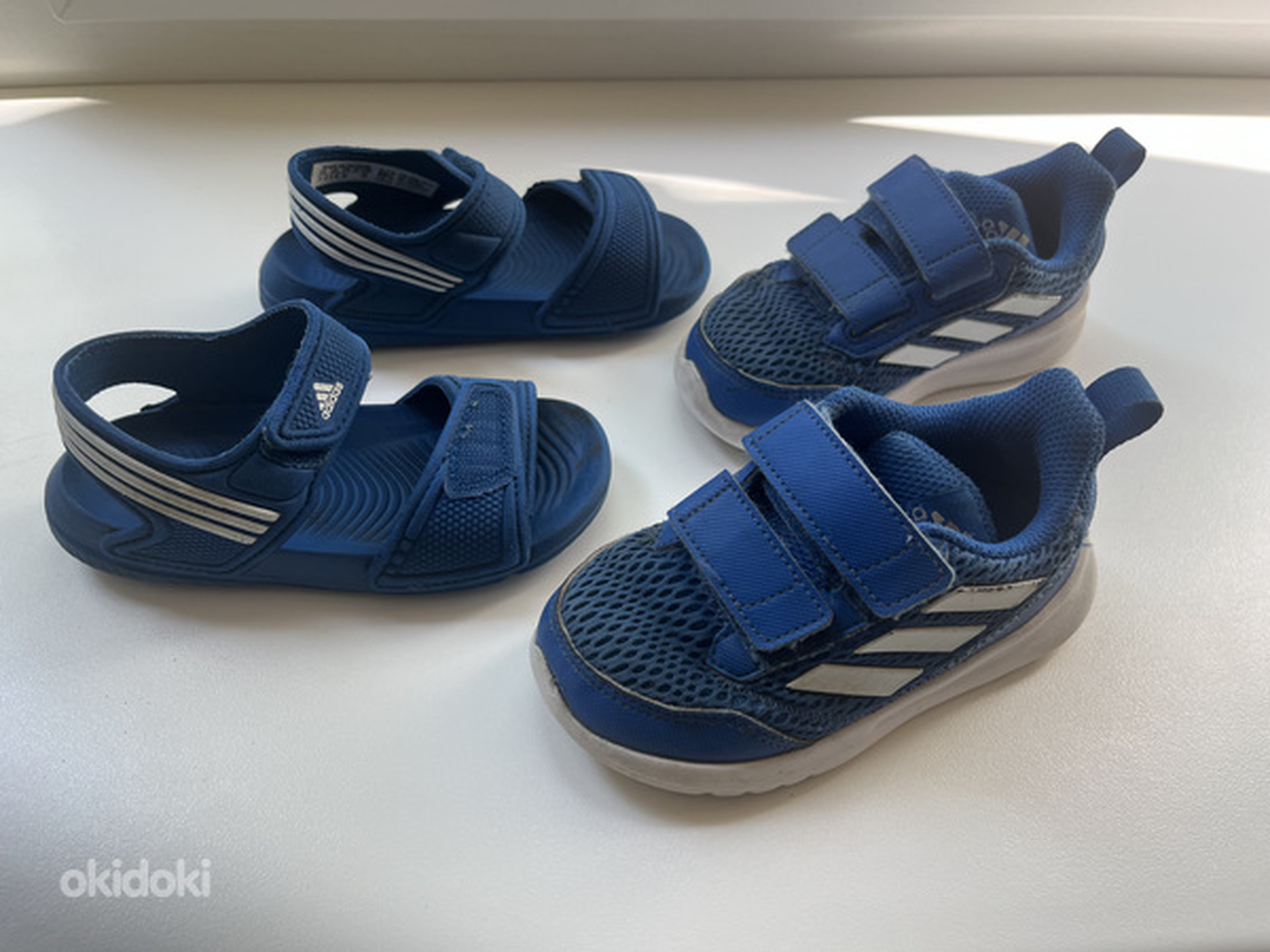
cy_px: 476
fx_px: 954
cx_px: 635
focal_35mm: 26
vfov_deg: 53.1
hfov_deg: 67.3
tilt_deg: -50.5
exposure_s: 1/121
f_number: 1.6
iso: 40
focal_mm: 5.1
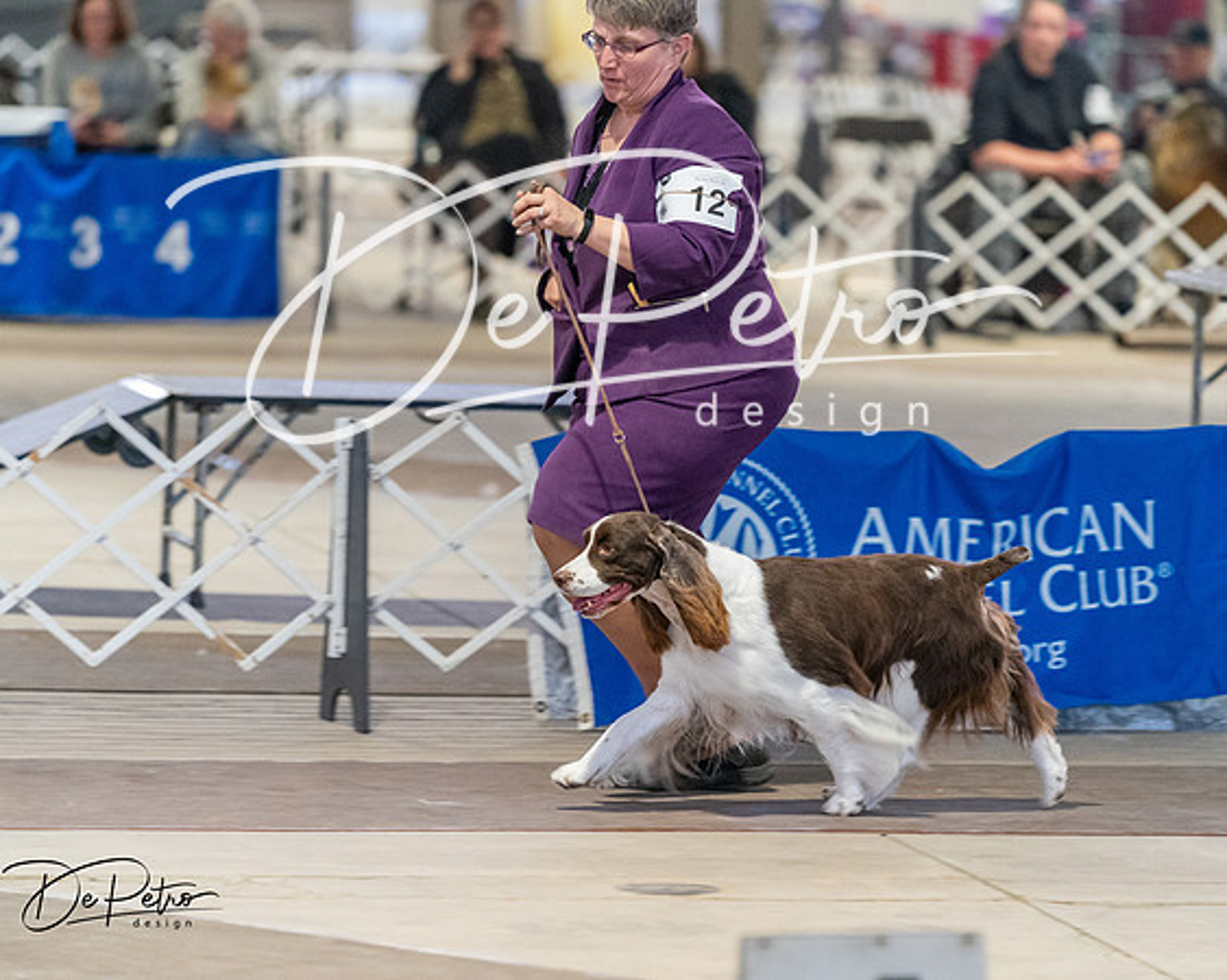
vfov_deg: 6.9
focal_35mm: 225
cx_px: 614
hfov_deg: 8.6
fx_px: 8177
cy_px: 490
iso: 6400
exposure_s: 1/250
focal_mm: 200
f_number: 3.5
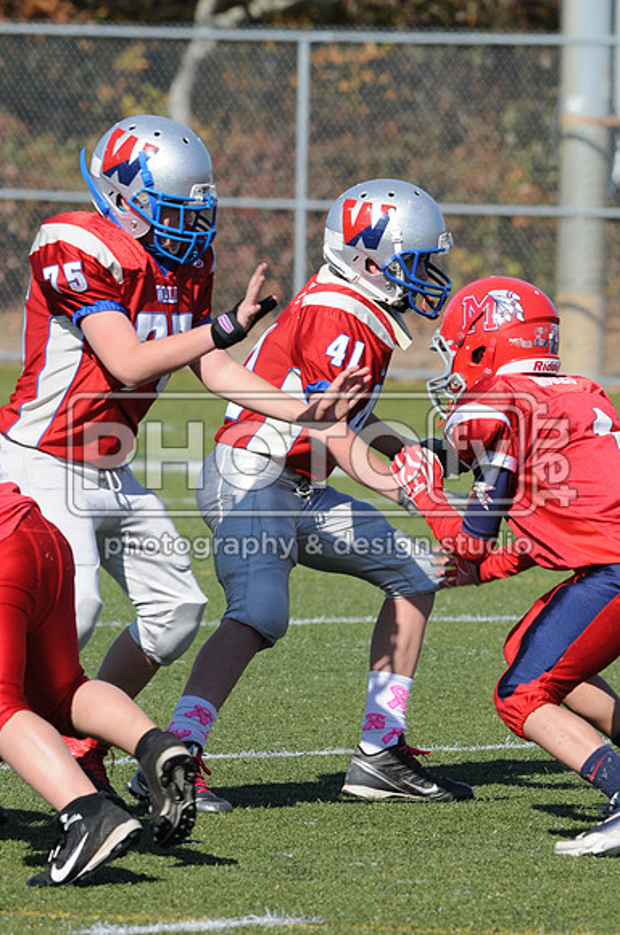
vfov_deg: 4.6
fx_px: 11659
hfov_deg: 3.0
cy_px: 468
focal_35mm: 450
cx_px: 310
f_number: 9
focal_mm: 300
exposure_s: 1/500
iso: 200
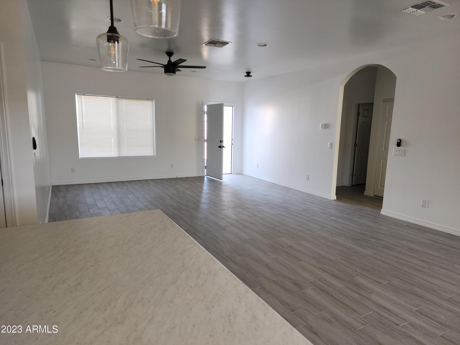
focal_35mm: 23
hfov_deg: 73.9
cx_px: 230
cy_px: 172
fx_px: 306
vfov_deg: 58.9
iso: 50
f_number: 1.8
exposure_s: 1/60
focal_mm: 6.4
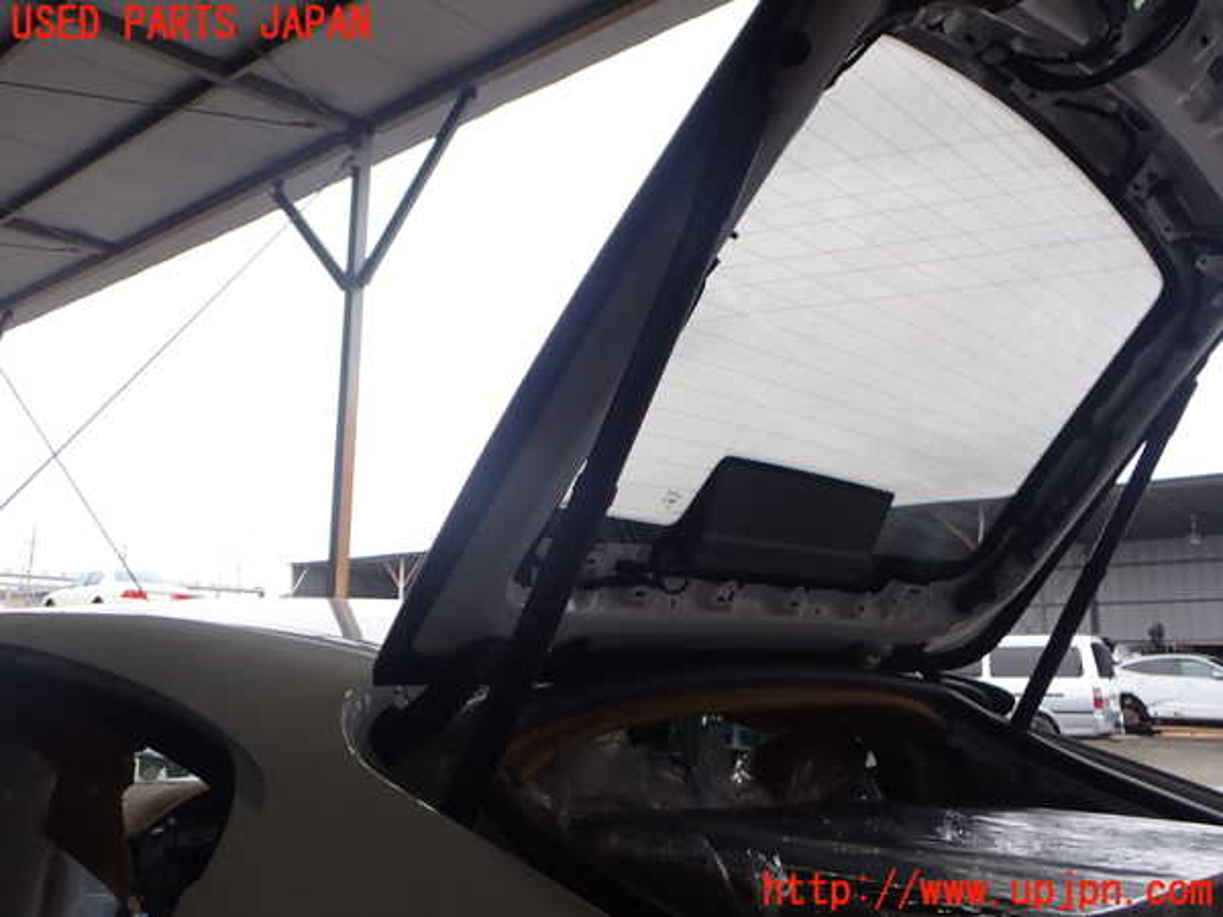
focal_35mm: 30
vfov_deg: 46.8
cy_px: 458
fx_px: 1060
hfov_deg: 60.0
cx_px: 612
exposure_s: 1/160
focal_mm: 5.4
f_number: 3.2
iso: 100
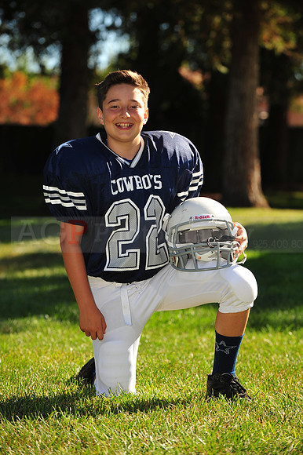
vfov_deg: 15.8
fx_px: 1643
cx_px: 152
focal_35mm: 130
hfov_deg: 10.5
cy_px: 228
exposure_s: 1/800
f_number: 4.5
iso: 200
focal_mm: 130
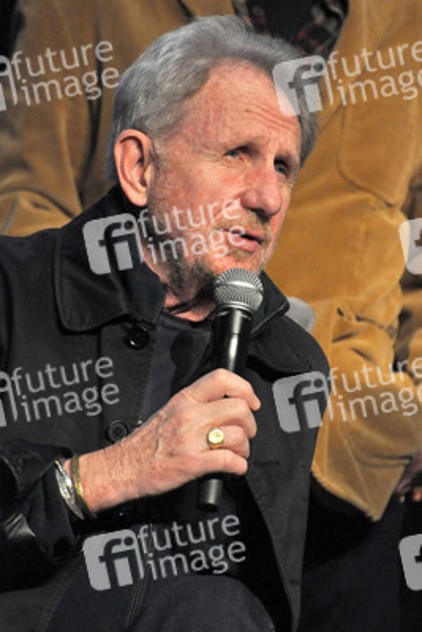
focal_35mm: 450
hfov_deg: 3.1
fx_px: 7905
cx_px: 211
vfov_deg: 4.6
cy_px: 316
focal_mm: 300
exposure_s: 1/160
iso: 2000
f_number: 5.6
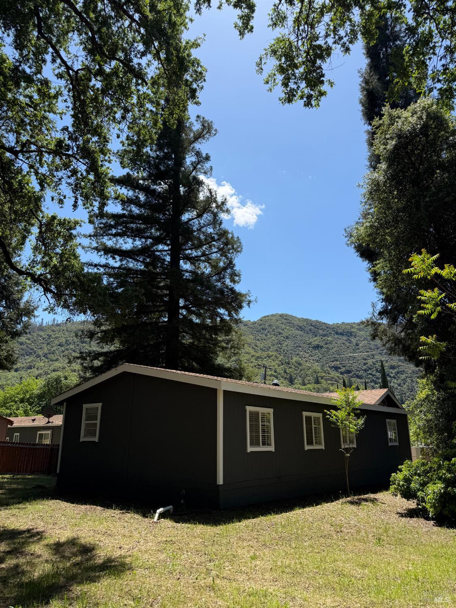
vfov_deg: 71.6
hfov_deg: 56.8
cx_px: 228
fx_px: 421
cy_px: 304
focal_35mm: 24
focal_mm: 6.76
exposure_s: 1/3279
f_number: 1.78
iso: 80
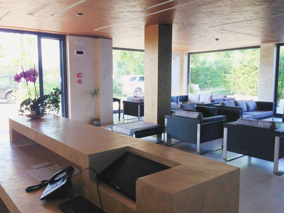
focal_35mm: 33
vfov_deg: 42.9
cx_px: 142
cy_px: 106
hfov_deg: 55.4
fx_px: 271
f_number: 2.4
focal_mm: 4.1
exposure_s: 1/60
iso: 64
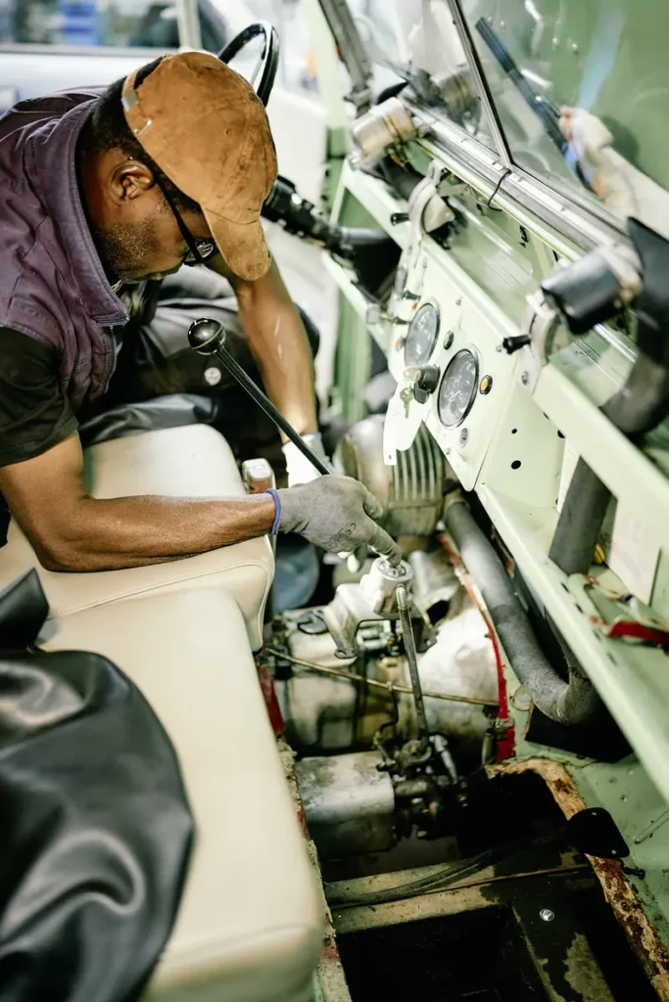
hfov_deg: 37.9
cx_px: 334
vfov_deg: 54.4
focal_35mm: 35
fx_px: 975
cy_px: 501
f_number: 1.2
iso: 1600
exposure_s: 1/250
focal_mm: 35
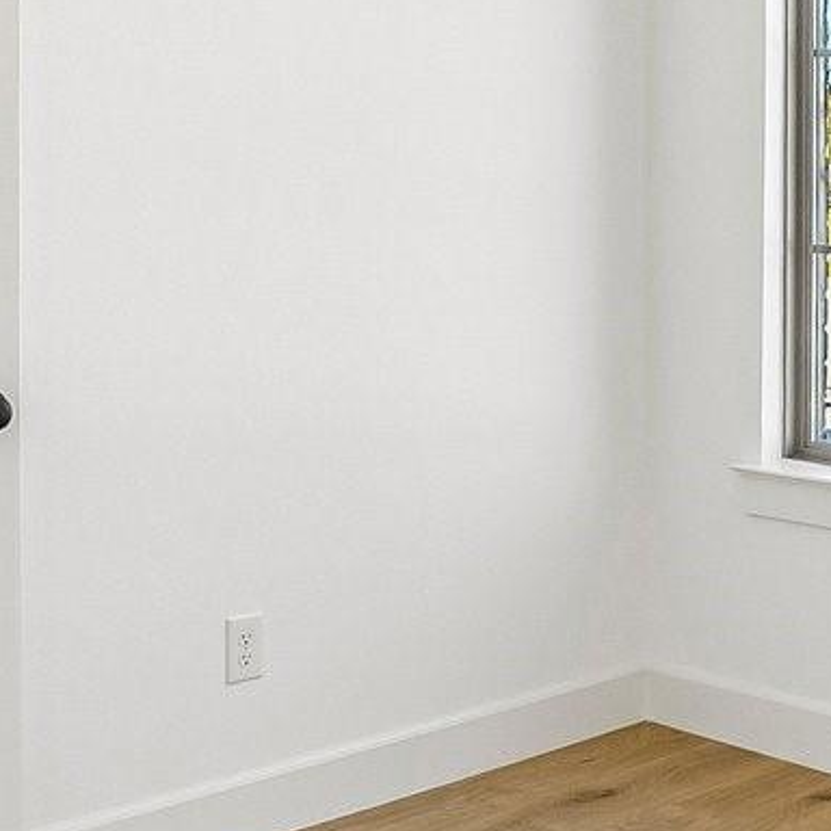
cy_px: 148
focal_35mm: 68
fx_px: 1847
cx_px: 671
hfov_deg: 24.9
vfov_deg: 24.9
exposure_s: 1/320
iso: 400
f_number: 8
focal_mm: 10
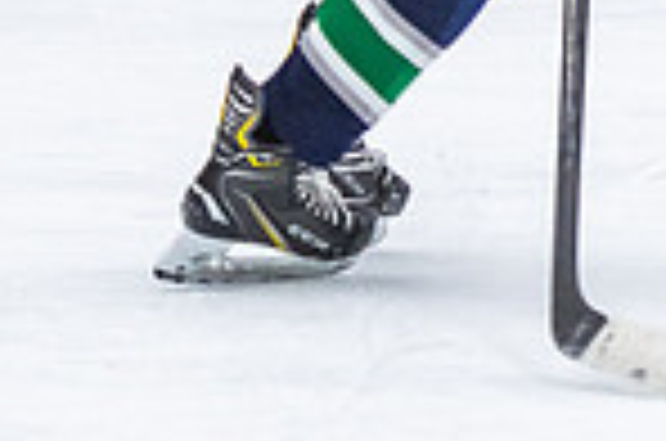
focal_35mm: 661
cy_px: -464
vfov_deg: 2.1
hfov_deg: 3.1
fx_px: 12202
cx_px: 799
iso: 1400
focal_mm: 98
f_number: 2.8
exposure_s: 1/640
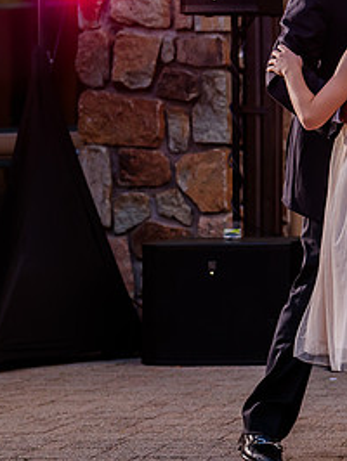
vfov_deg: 15.4
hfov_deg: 11.2
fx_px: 1695
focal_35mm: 127
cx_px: 541
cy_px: 121
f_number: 3.5
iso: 800
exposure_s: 1/250
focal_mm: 52
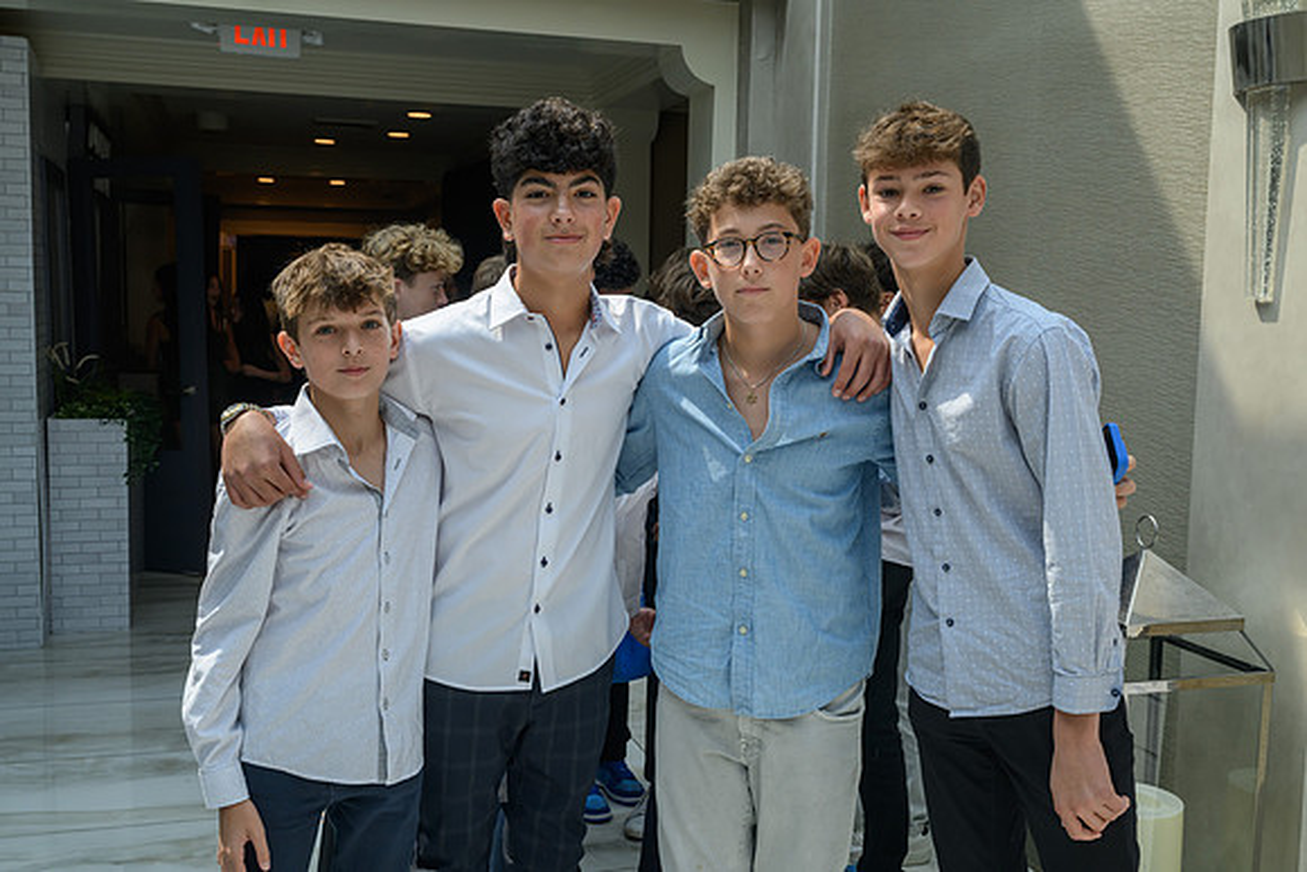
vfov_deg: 37.9
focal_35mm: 35
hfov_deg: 54.4
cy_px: 436
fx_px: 1271
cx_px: 654
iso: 500
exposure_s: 1/160
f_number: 9
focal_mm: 35
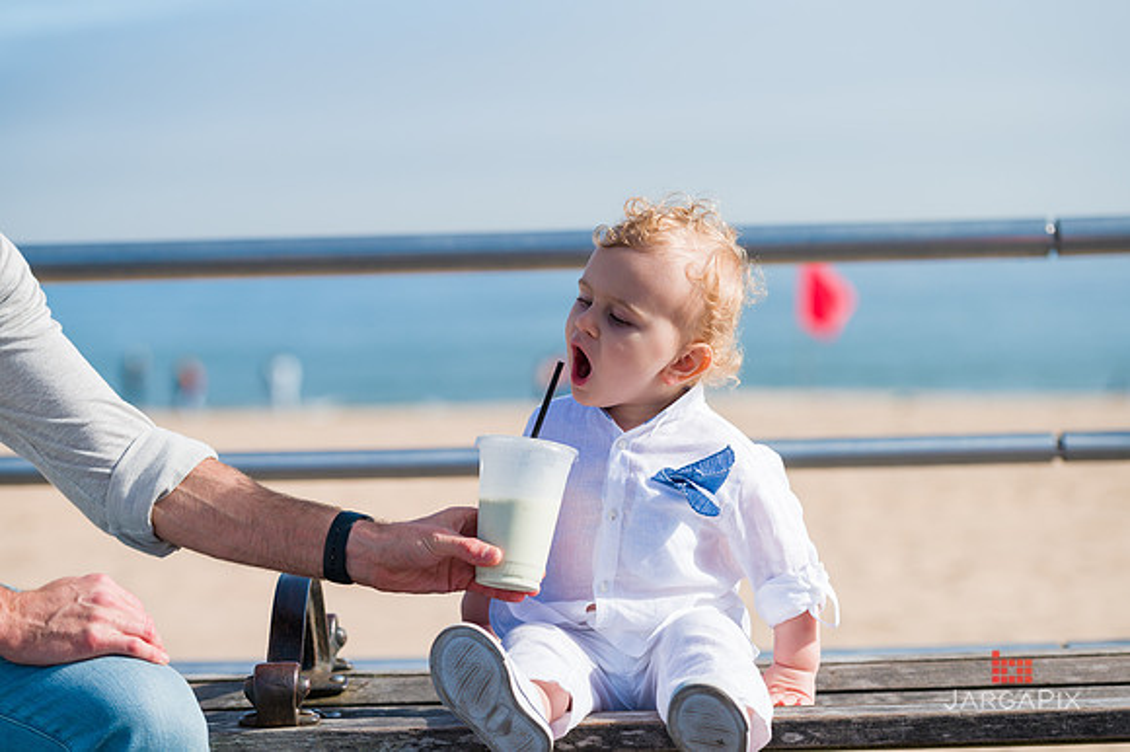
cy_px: 376
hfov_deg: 18.3
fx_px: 3513
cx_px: 565
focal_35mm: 112
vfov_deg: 12.2
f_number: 4
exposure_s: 1/2500
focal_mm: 112
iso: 200
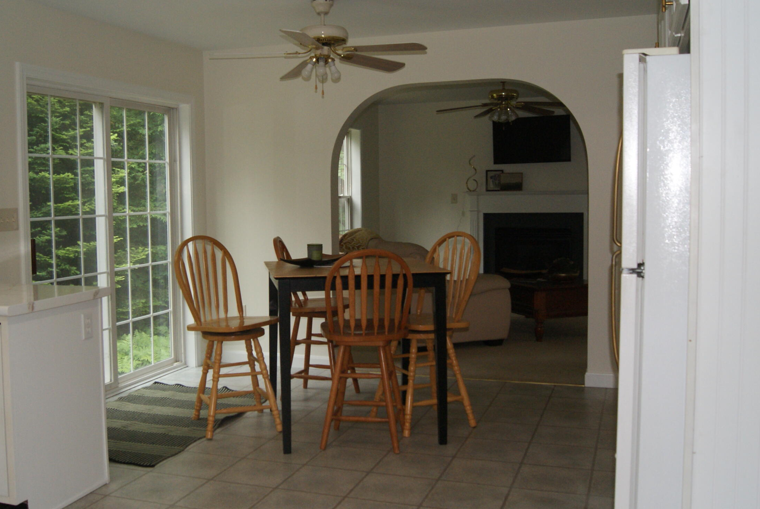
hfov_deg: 51.7
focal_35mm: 37
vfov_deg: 36.0
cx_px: 325
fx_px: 782
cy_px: 249
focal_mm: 18
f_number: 5.6
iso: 400
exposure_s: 1/60
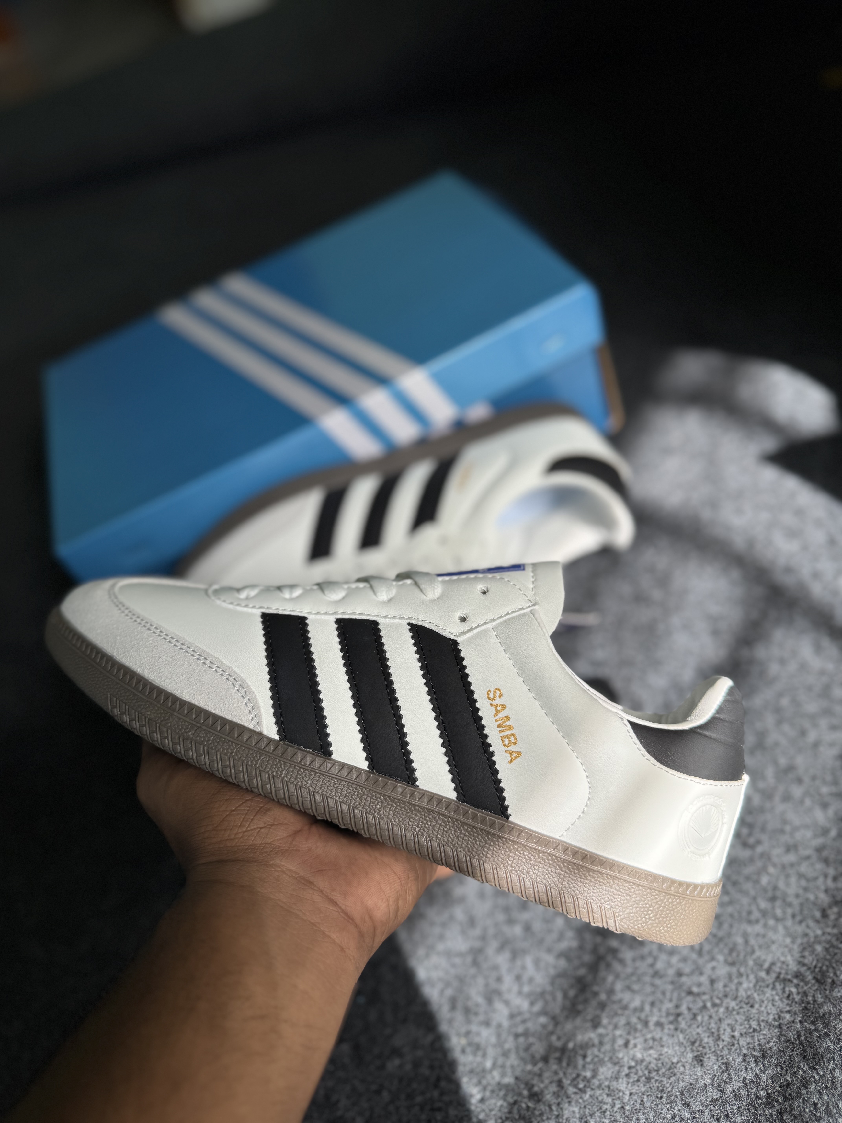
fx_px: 778
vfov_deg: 71.6
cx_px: 421
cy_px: 562
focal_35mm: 24
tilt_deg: -46.5
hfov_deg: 56.8
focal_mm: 6.76
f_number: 1.78
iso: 80
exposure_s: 1/2174
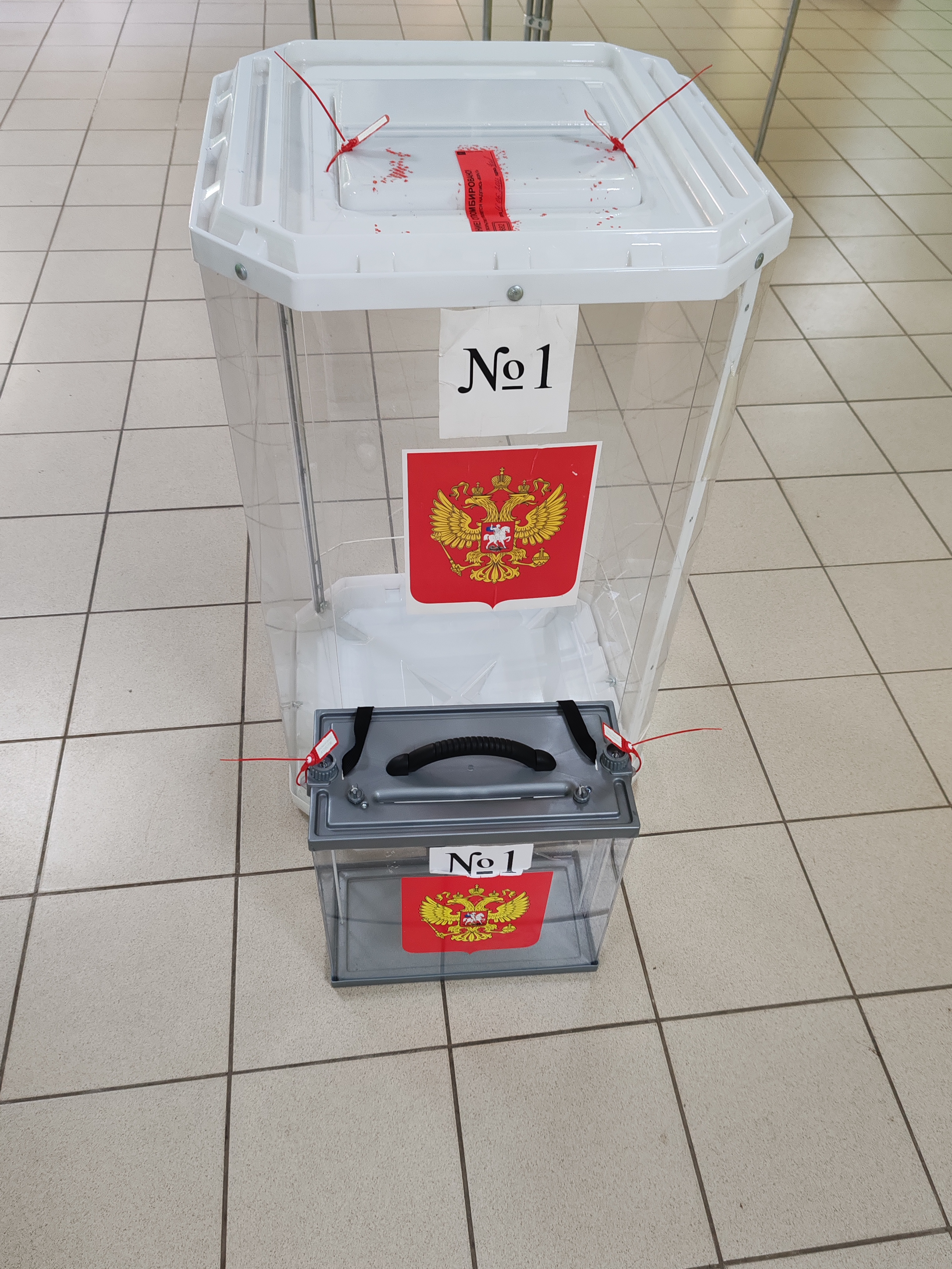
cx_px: 476
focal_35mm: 27
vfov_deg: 65.3
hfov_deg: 51.4
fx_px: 990
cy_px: 634
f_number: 1.9
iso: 1600
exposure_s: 1/100
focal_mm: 6.12
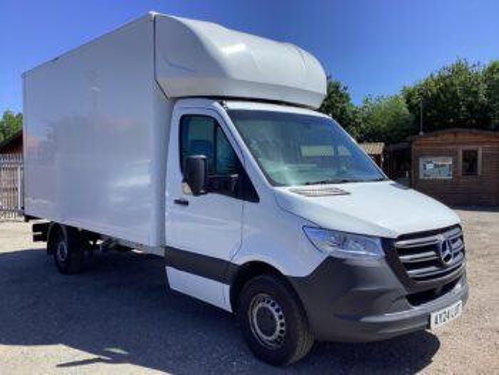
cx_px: 250
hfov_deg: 58.3
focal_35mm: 31
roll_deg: +0.4
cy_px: 188
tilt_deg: -3.5
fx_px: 447
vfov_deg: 45.5
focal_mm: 3.3
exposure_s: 1/1045
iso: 25
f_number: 2.4
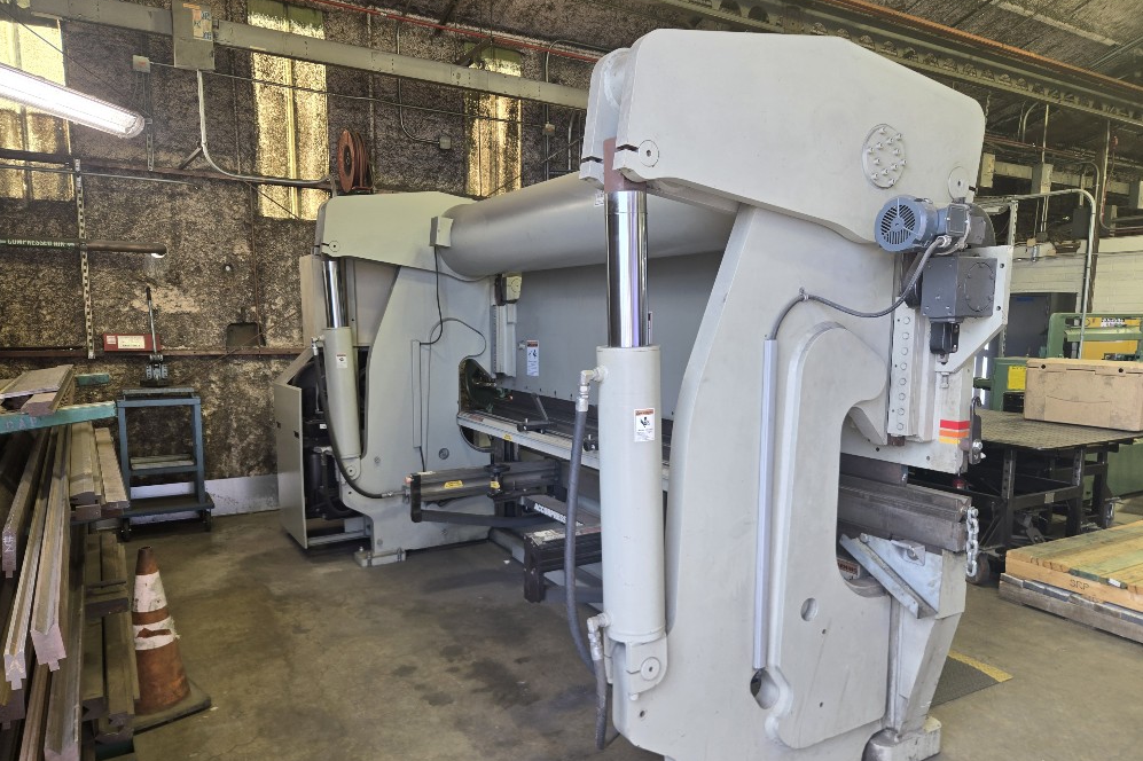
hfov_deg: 73.8
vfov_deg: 53.0
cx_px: 572
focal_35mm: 24
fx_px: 762
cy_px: 415
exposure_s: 1/120
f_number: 1.8
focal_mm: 5.4
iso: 50
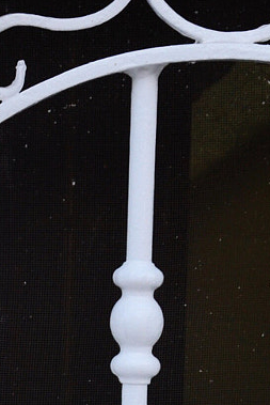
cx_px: 228
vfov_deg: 5.6
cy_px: 595
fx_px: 4125
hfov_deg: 3.7
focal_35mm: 367
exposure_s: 1/80
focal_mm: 58
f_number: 8
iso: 400
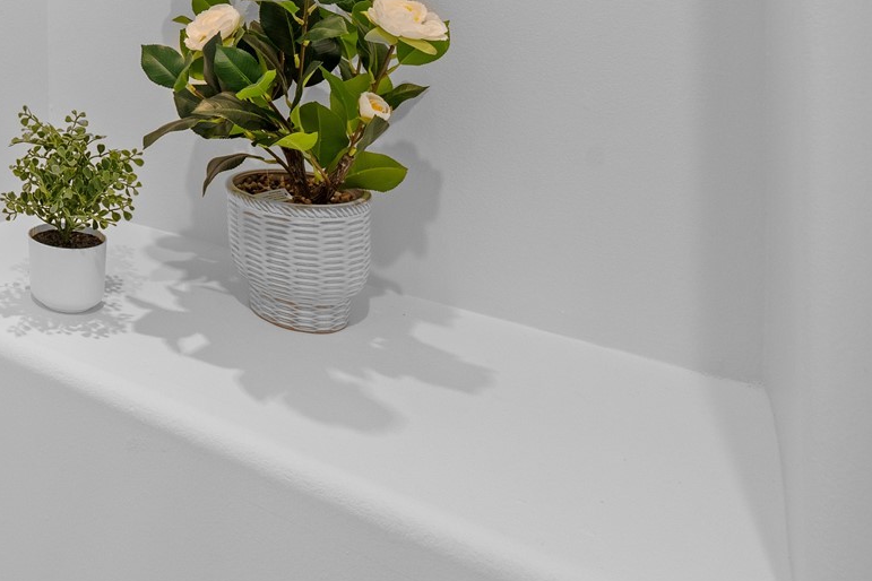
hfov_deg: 44.8
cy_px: -3
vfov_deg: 36.0
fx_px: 799
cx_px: -67
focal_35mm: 33
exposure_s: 1/13
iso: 640
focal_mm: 15
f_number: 8
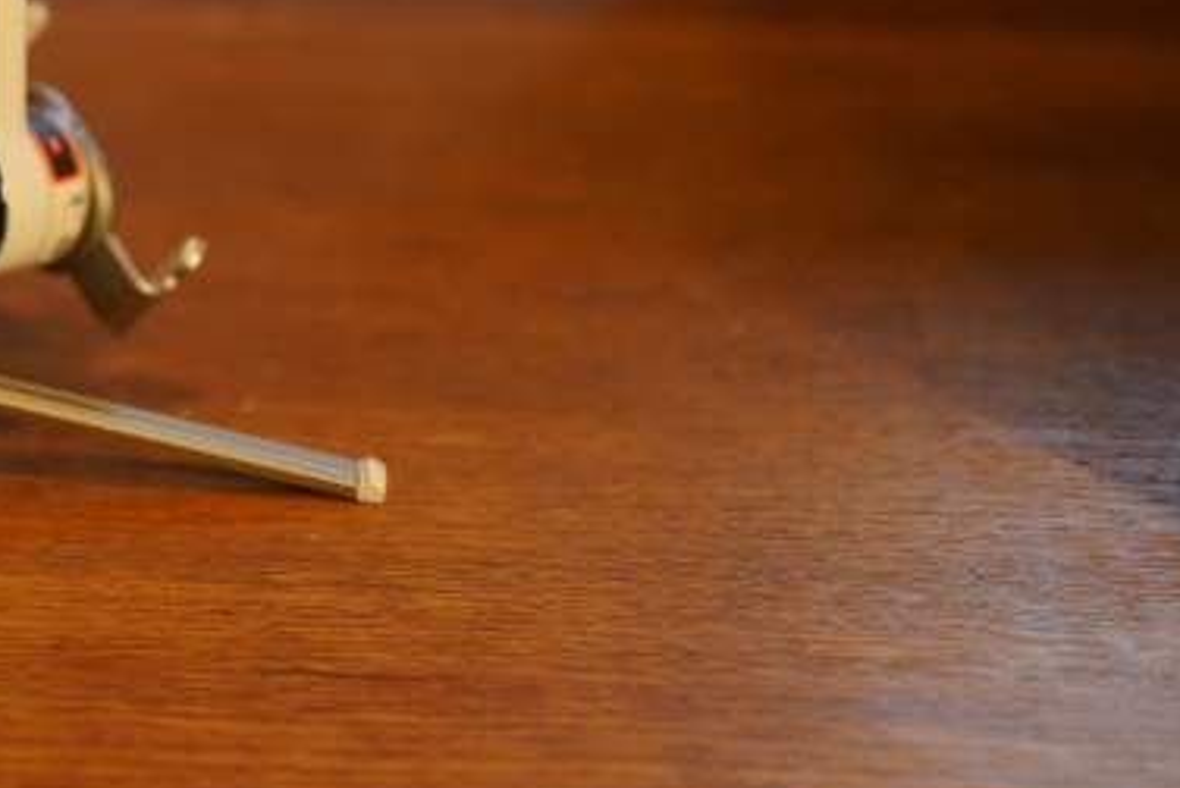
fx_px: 2656
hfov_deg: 23.3
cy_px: -13
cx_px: -157
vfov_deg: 16.5
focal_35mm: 81
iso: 1600
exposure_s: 1/160
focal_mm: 35
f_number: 2
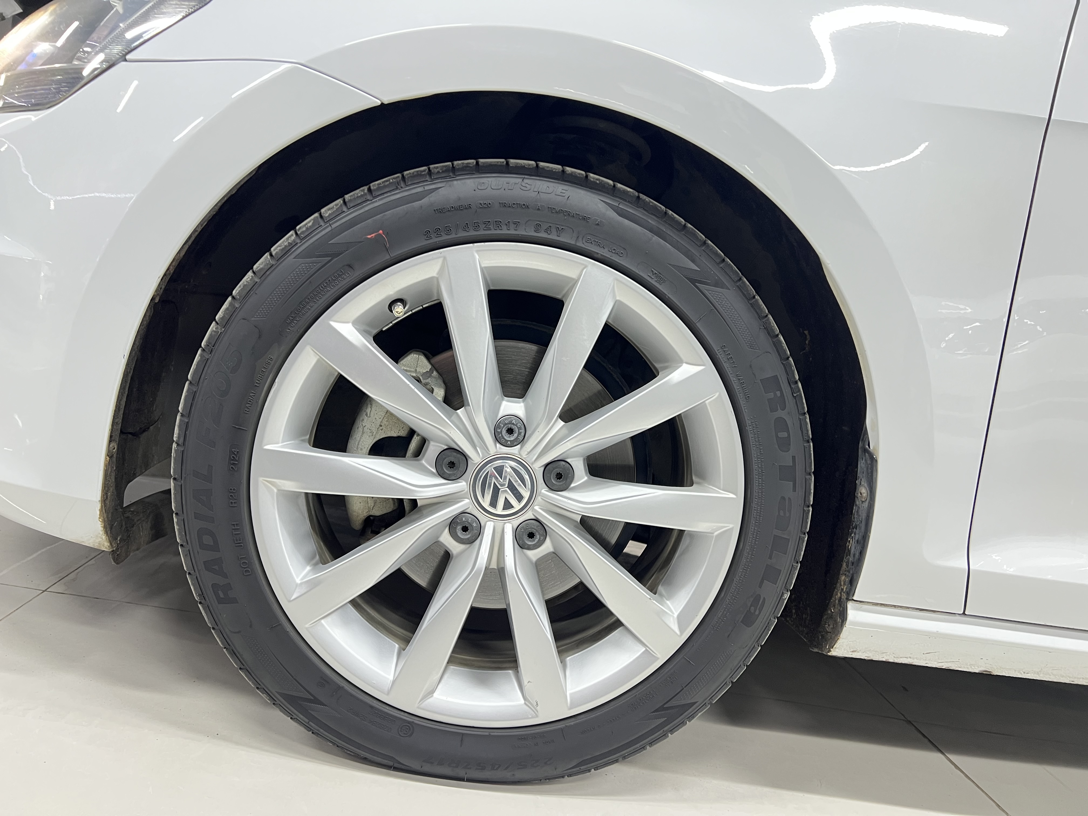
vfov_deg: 53.1
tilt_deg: -7.4
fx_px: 817
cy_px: 408
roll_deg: -11.0
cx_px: 544
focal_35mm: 26
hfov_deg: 67.3
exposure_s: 1/50
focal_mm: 5.7
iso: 250
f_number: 1.5
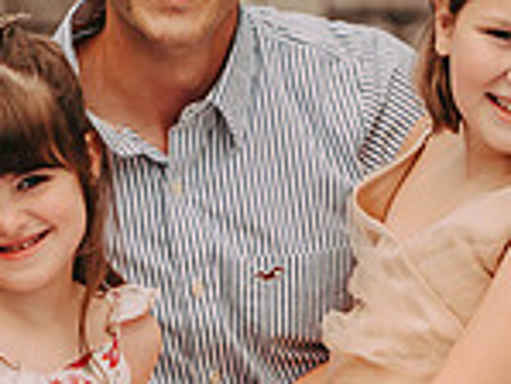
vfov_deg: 3.0
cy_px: 266
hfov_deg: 3.9
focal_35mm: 504
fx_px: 7446
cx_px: -31
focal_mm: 135
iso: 640
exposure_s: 1/4000
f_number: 2.8
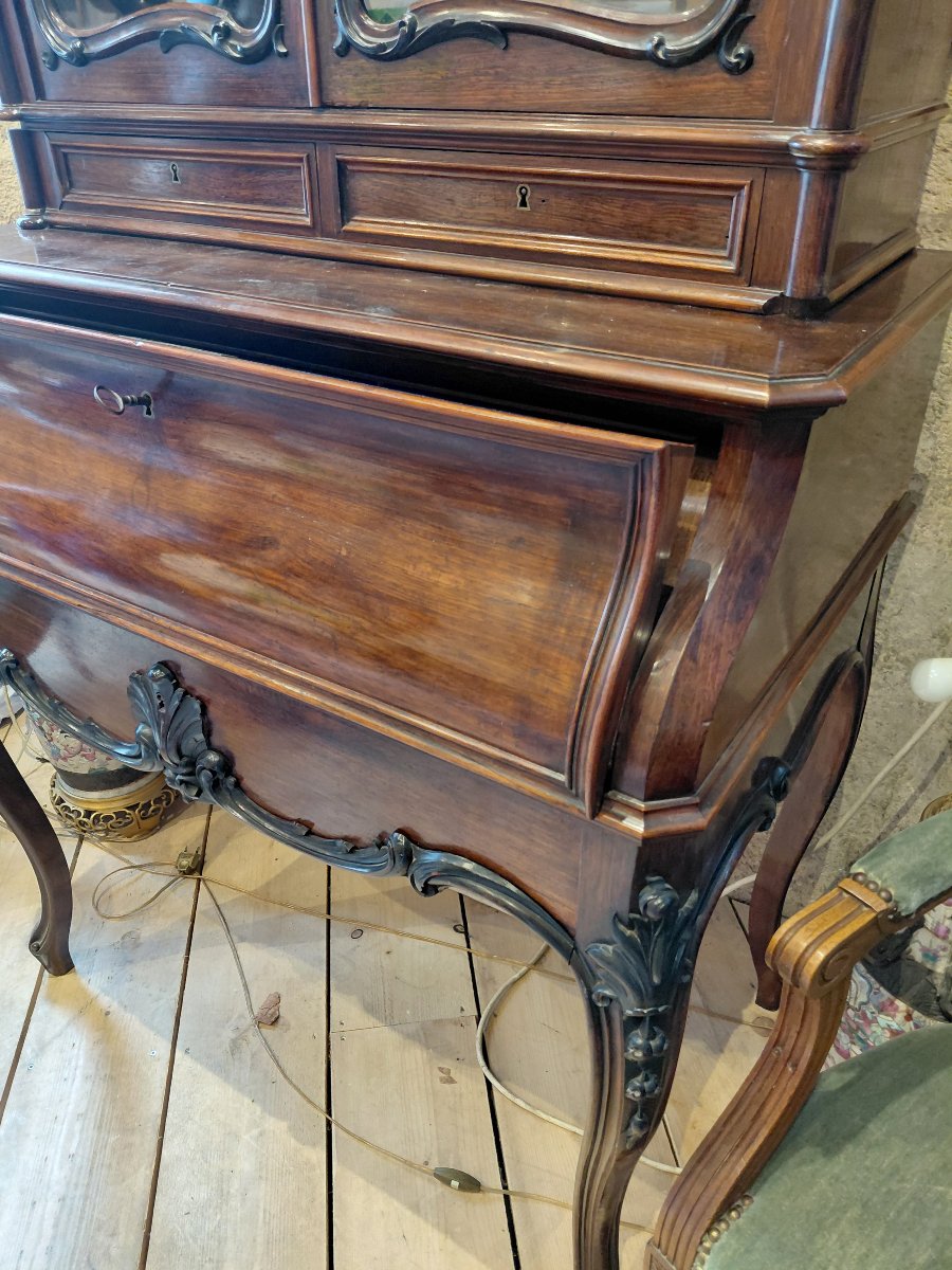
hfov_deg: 54.9
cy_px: 635
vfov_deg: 69.4
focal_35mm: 25
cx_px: 476
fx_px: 917
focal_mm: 4.69
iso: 320
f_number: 1.8
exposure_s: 1/25
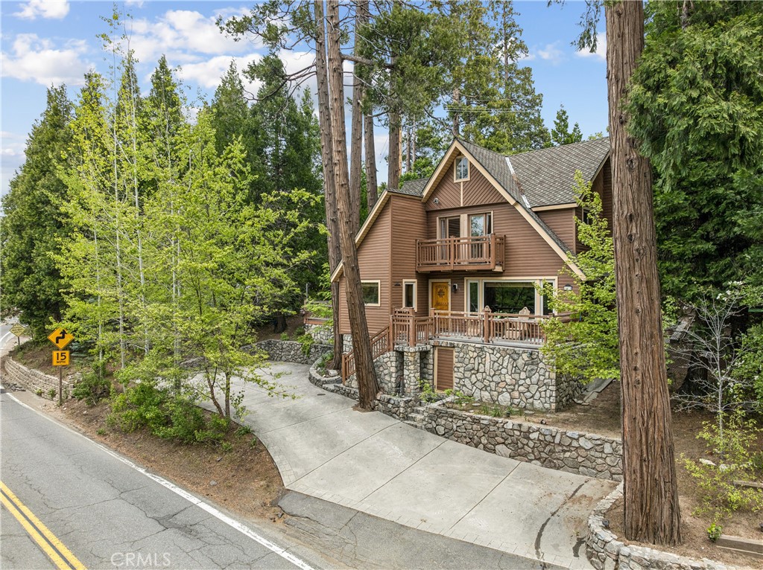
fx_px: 529
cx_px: 382
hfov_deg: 71.6
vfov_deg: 56.7
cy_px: 285
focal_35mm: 24
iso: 220
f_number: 2.8
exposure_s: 1/200
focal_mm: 12.3
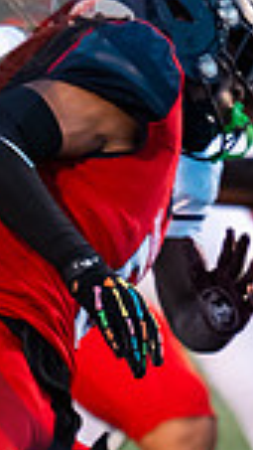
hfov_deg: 1.3
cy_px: 431
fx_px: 11204
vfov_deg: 2.3
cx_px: 206
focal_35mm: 940
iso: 2500
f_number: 2.8
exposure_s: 1/1600
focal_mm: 160
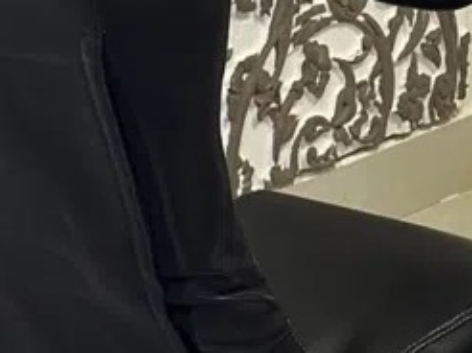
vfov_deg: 11.8
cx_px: 320
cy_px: 146
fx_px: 1703
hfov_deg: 15.7
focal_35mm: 125
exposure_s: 1/50
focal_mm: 6.86
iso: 100
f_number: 1.78
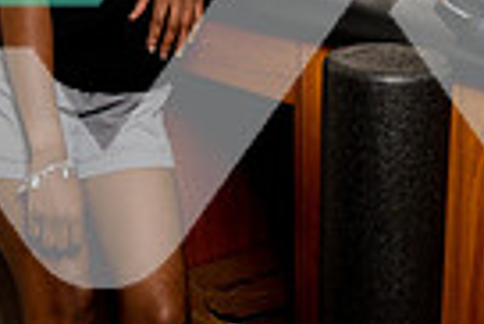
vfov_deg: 13.4
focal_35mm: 102
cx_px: 701
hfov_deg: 18.1
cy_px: 98
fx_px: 1373
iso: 250
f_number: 6.3
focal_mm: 24
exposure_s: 1/250
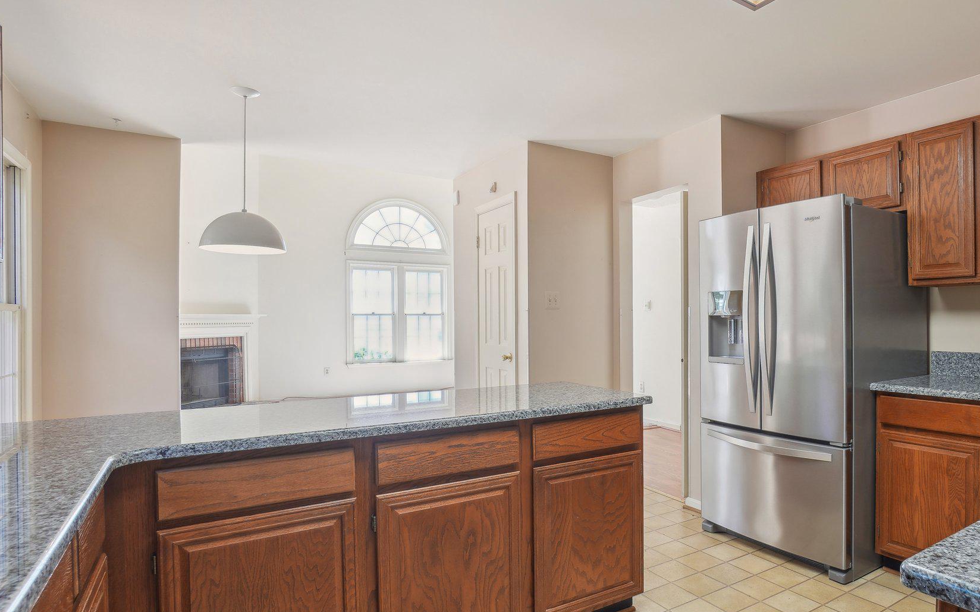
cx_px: 604
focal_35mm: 19
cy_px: 319
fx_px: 507
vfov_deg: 62.2
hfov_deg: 86.5
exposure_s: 1/3.33
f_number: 7.1
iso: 100
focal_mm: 10
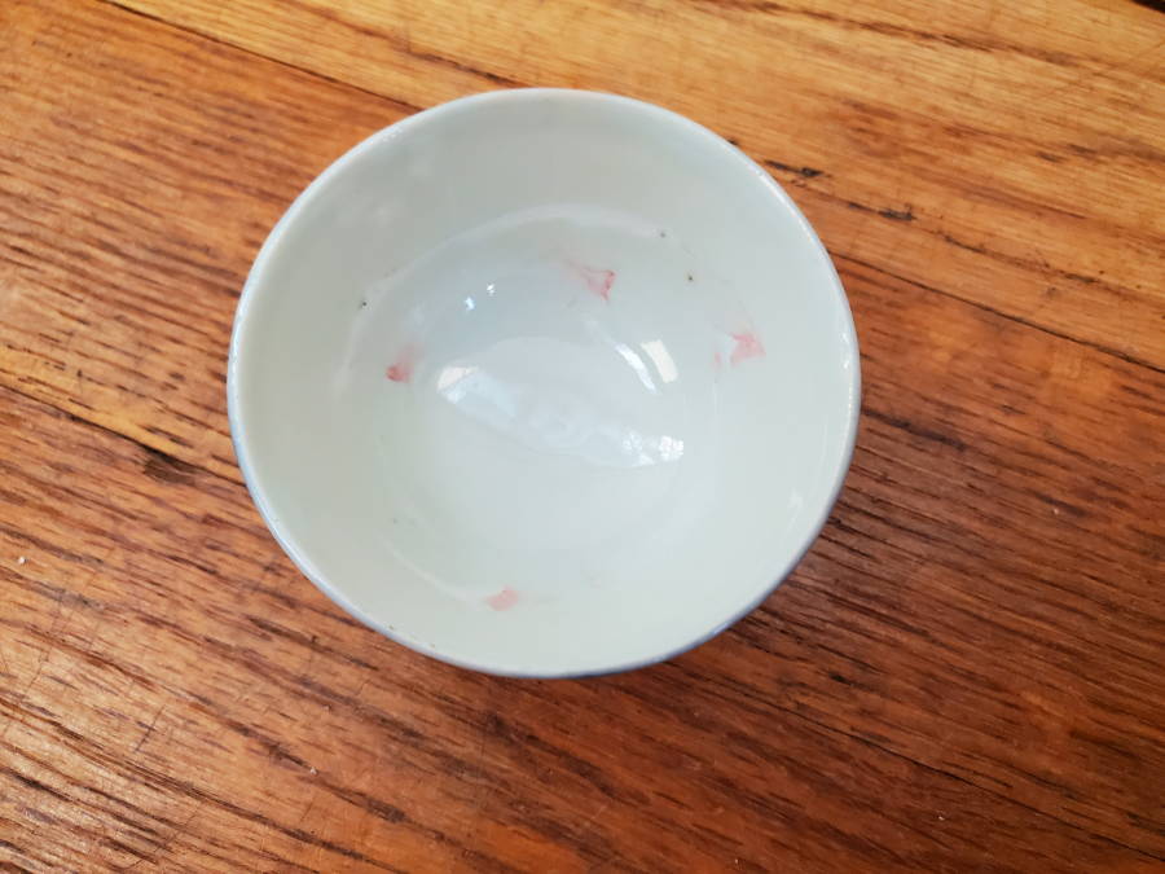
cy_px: 437
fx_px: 875
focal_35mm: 26
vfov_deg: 53.1
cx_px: 582
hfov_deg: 67.3
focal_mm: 4.3
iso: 320
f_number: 2.4
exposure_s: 1/120
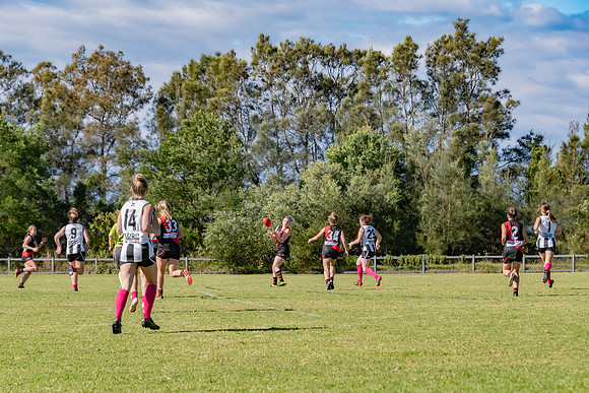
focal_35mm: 151
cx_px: 294
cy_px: 196
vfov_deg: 9.1
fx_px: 2474
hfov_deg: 13.6
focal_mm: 100
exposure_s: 1/3200
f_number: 6.3
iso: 800
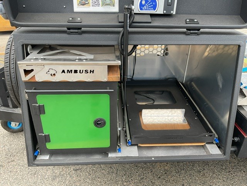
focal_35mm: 29
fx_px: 207
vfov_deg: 48.2
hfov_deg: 61.7
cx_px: 124
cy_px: 93
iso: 16
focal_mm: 3
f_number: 1.8
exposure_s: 1/204
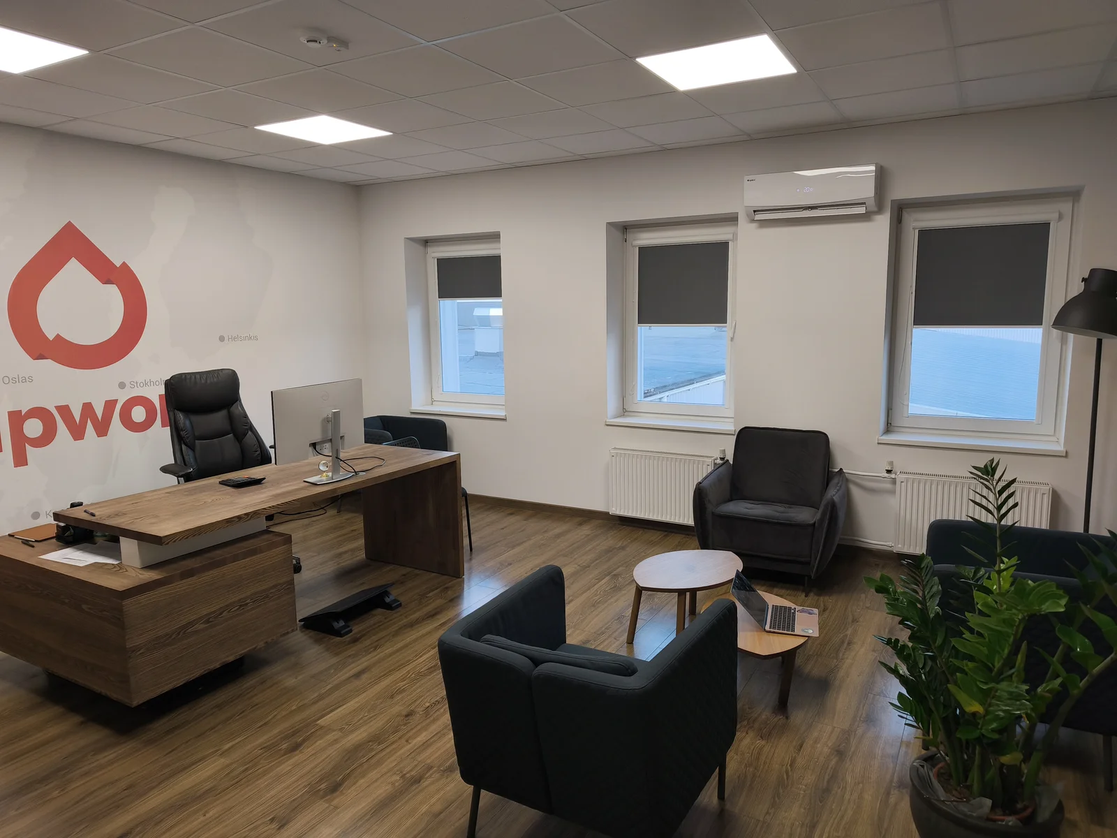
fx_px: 742
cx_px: 558
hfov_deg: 73.9
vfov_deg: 58.9
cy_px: 419
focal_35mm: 23
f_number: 1.6
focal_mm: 6.57
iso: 64
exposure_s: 1/100
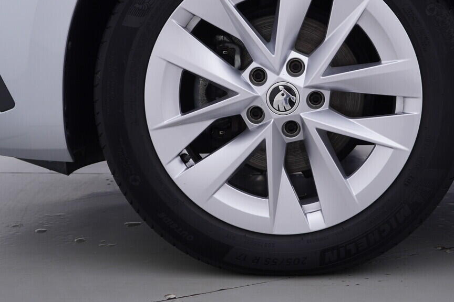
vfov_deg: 22.4
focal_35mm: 60
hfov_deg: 33.2
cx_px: 286
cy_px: 80
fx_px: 757
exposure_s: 1/80
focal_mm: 24
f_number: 4
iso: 125
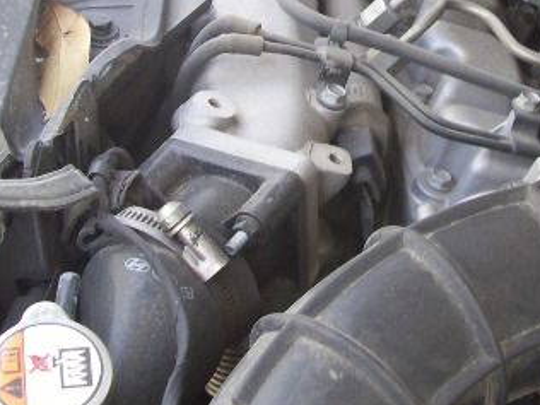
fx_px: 1342
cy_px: 62
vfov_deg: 17.0
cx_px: 451
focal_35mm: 86
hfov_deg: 22.4
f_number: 2.9
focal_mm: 5.7
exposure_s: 1/50
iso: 80
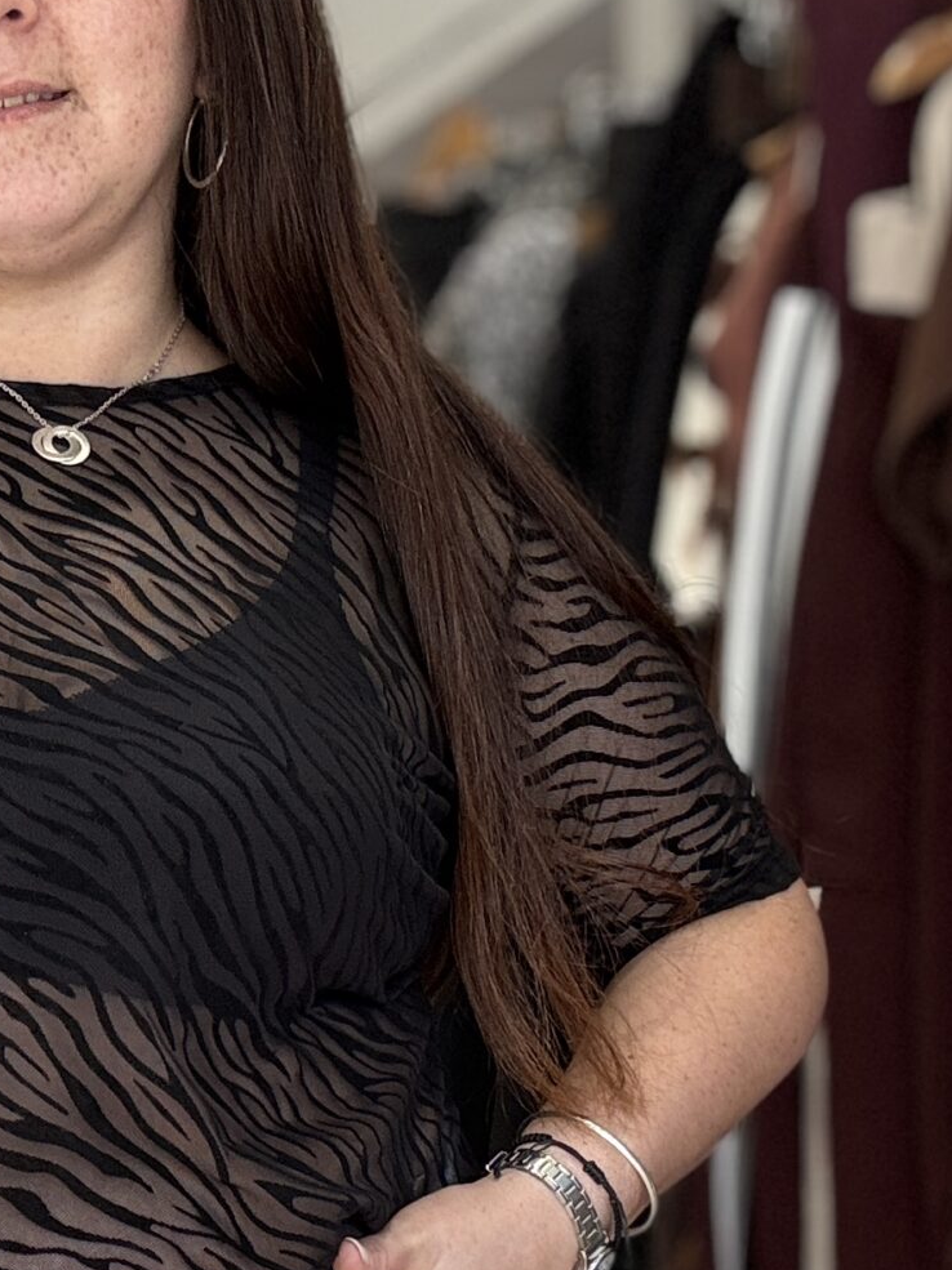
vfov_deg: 24.5
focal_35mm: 78
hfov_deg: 18.6
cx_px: 90
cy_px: 1077
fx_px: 2862
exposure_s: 1/100
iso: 40
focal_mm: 2.69
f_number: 1.9
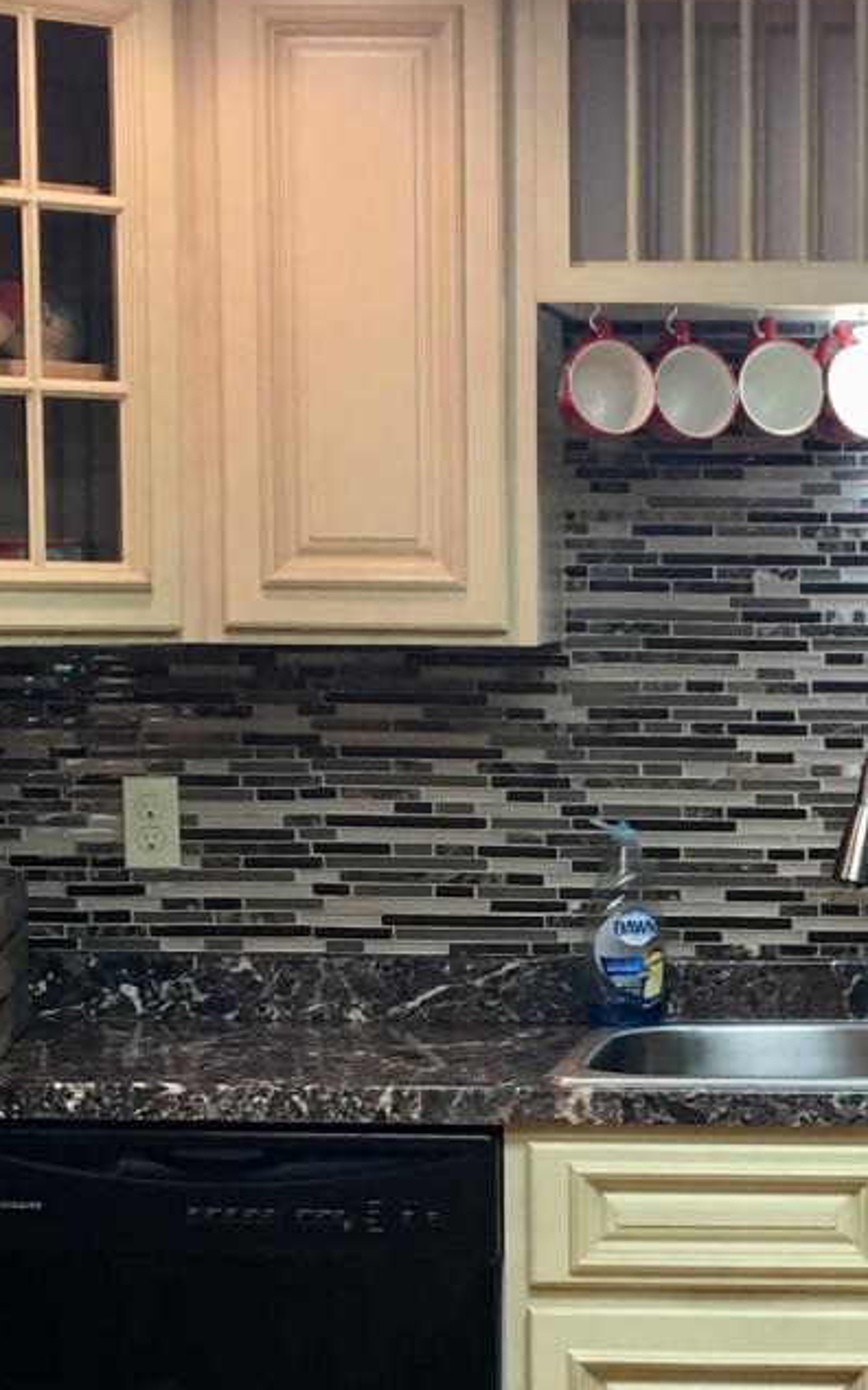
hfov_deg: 13.3
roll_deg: -0.4
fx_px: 3673
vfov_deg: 21.1
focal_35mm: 97
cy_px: 1197
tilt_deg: -8.8
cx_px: 831
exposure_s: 1/15
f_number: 2.2
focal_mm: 4.15
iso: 25
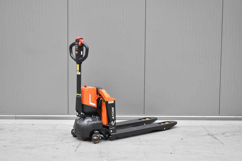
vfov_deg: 22.6
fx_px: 403
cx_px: 121
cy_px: 80
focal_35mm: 60
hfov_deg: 33.4
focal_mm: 40
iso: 1250
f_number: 5.6
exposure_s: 1/25
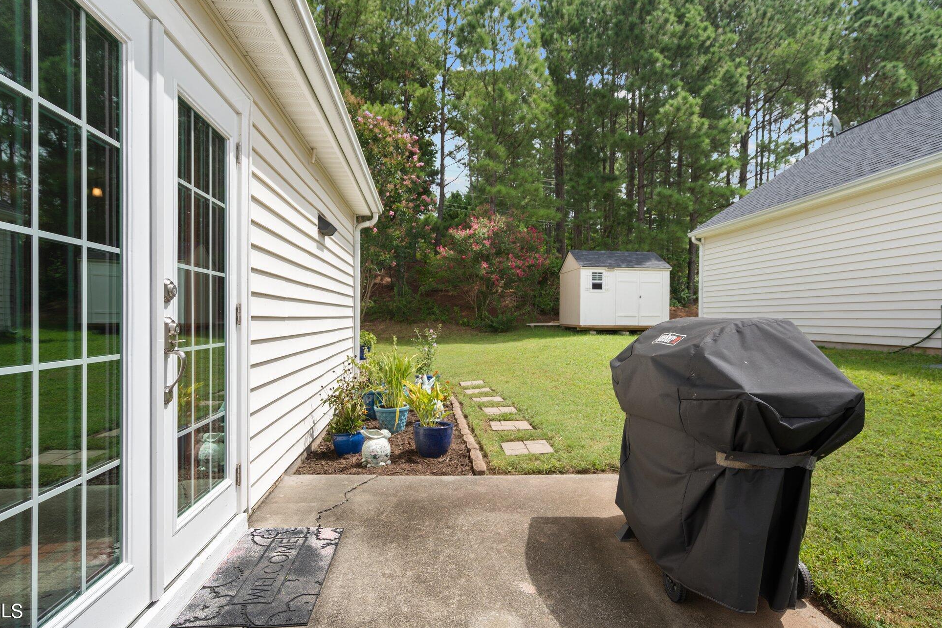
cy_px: 308
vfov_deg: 70.4
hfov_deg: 93.3
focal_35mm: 17
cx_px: 472
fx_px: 445
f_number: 5.6
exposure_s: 1/90
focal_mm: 16
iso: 100
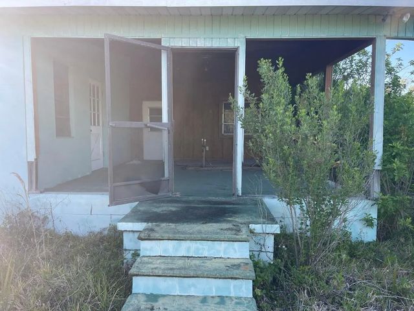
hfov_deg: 69.4
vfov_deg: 54.9
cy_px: 156
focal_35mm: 25
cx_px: 207
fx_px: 299
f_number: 1.6
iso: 32
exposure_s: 1/421
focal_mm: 5.1
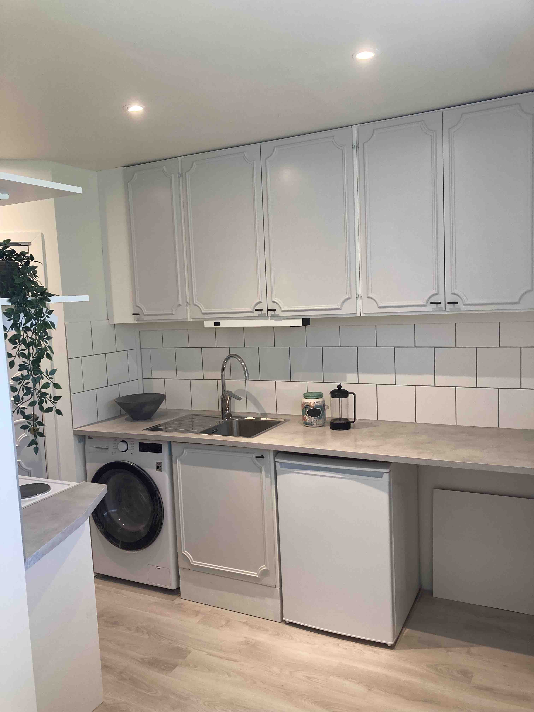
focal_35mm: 28
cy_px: 356
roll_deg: +1.7
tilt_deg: -5.4
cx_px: 267
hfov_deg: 49.7
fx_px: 576
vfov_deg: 63.4
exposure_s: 1/50
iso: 50
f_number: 1.8
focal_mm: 3.99
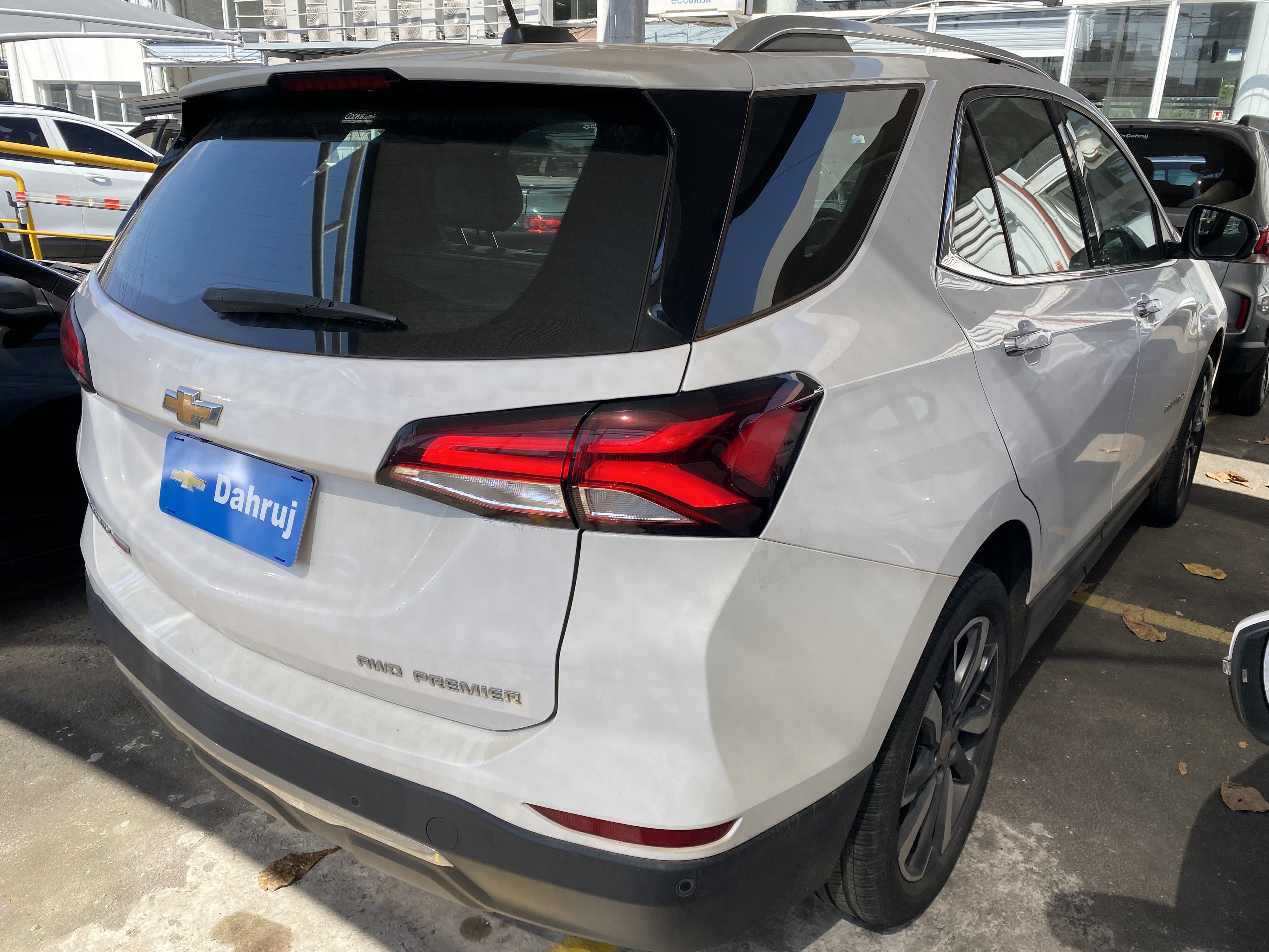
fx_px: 953
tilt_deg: -19.2
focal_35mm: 26
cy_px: 476
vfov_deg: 53.1
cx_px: 634
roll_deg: -1.8
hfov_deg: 67.3
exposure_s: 1/1232
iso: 32
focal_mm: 4.25
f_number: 1.8
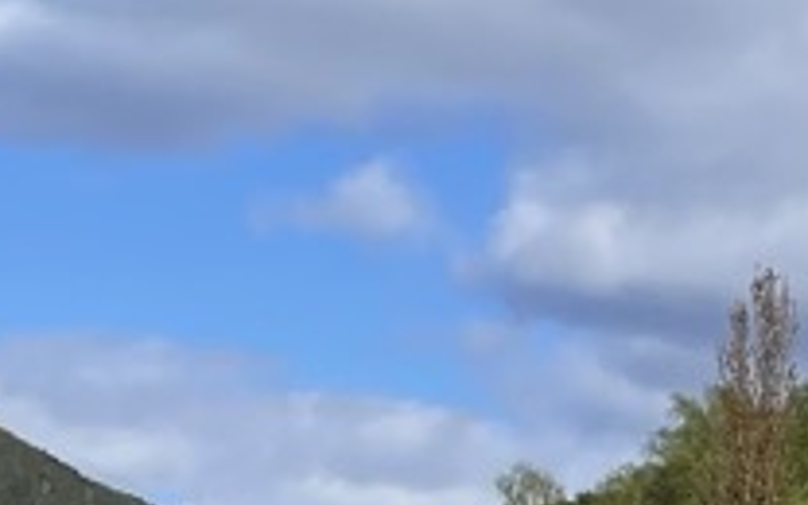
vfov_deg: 7.6
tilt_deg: +2.8
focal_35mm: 170
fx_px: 3744
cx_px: 1189
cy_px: 800
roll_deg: -0.8
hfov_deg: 11.8
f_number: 1.6
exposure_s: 1/4292
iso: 32
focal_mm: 4.2
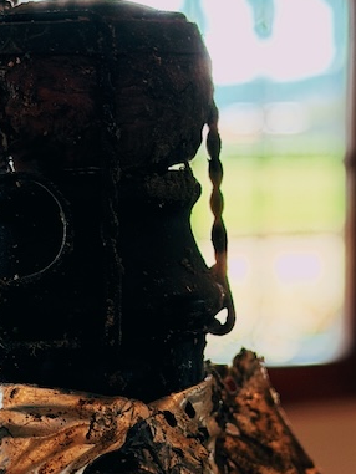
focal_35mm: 129
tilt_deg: -6.2
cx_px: 73
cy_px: 346
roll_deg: +0.8
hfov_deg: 11.5
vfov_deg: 15.2
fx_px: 1768
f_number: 1.78
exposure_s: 1/91
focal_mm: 6.76
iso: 160
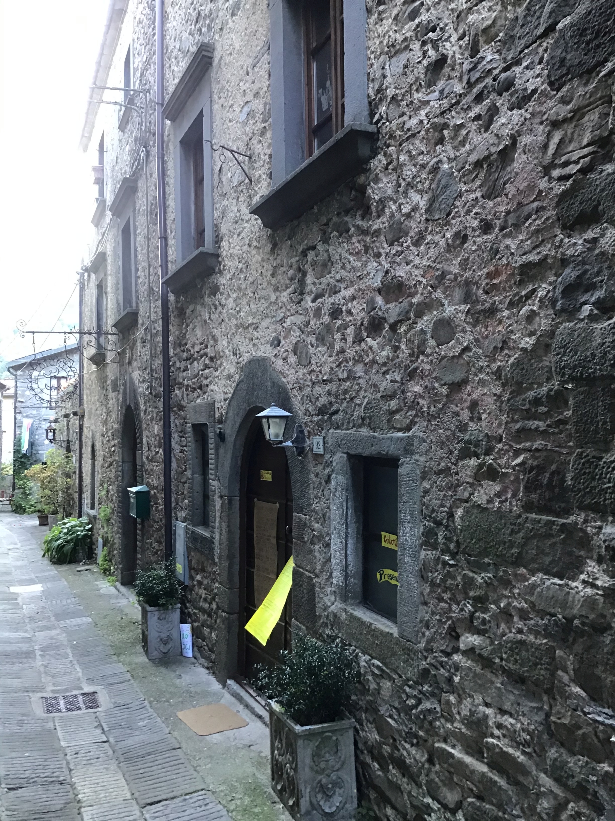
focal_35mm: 31
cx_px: 308
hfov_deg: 45.4
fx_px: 734
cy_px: 410
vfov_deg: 58.4
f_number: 2.4
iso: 125
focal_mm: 3.3
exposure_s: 1/33
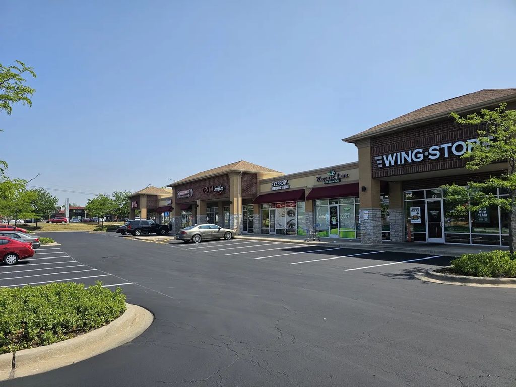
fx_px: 343
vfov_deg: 58.9
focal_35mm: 23
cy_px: 194
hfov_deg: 73.9
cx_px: 258
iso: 10
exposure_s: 1/976
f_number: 1.7
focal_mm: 6.3
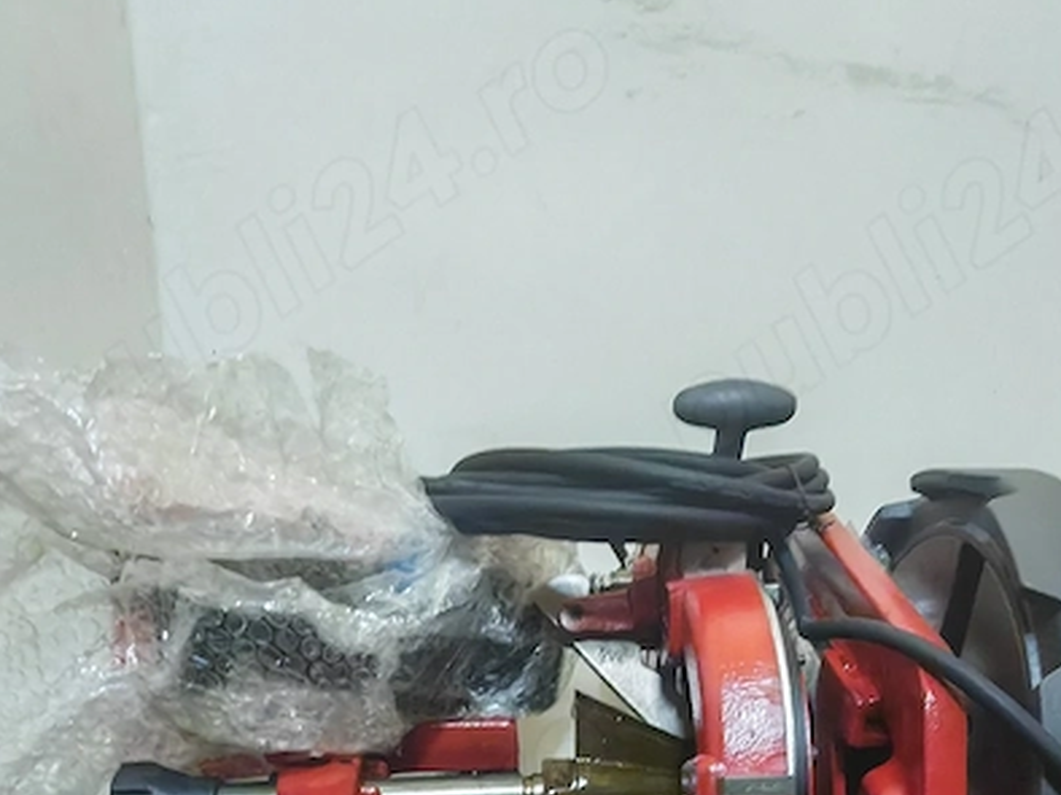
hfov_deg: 55.0
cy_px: 978
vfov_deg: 33.8
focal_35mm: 33
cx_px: 633
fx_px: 1011
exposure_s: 1/20
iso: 3200
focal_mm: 1.82
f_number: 2
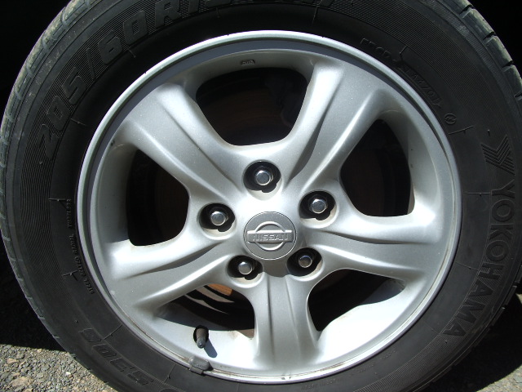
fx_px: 528
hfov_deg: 52.6
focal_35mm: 35
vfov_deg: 40.7
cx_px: 261
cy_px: 196
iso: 50
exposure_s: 1/400
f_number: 4.3
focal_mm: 5.8
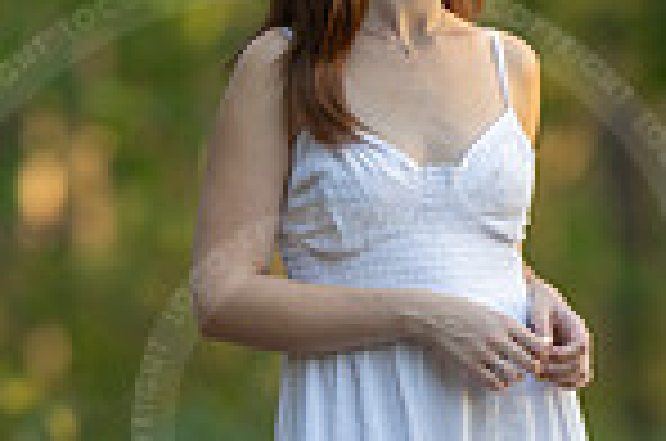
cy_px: 500
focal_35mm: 259
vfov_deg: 5.3
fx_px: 4781
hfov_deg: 8.0
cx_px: 423
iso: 160
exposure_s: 1/500
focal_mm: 85
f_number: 1.2
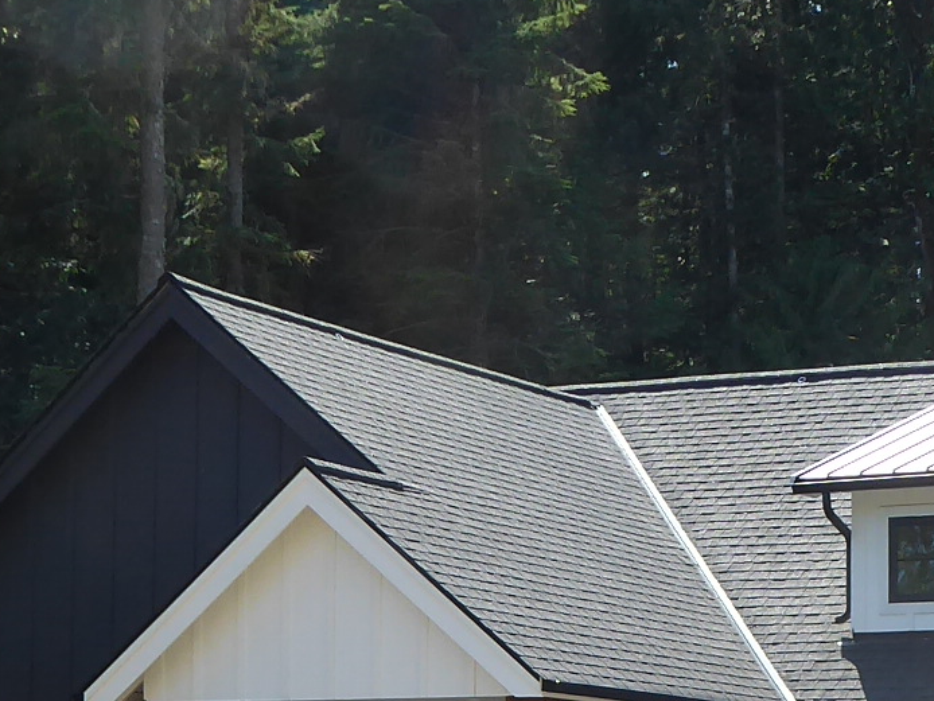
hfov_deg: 16.5
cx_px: 820
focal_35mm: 118
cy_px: 755
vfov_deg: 12.4
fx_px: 3185
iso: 80
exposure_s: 1/320
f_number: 3.5
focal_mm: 5.4
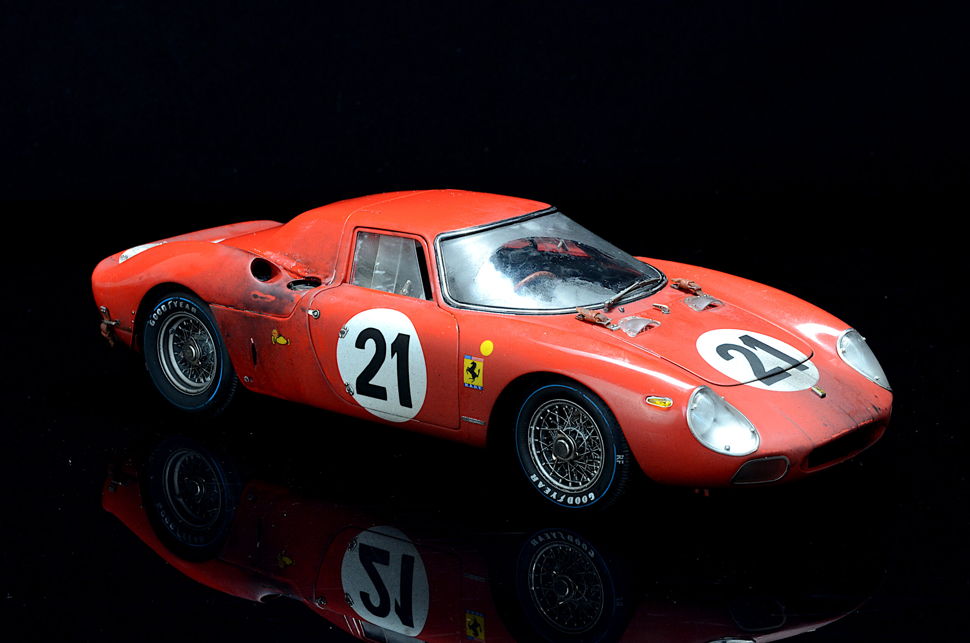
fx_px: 2501
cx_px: 485
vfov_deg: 14.6
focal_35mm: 93
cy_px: 322
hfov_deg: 22.0
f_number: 18
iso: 800
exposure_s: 1/6
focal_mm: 62
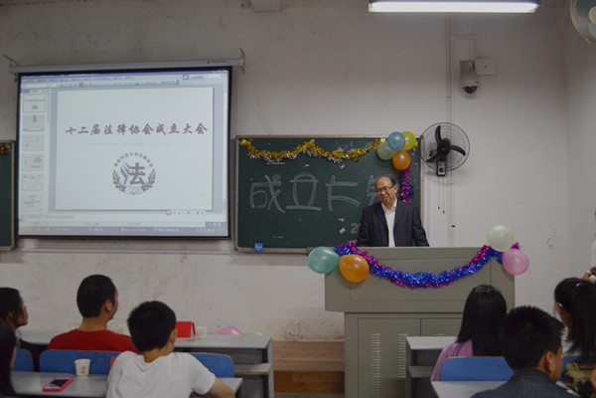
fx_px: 546
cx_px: 298
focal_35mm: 33
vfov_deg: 40.0
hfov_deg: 57.2
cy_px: 199
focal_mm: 22
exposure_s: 1/50
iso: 800
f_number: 4
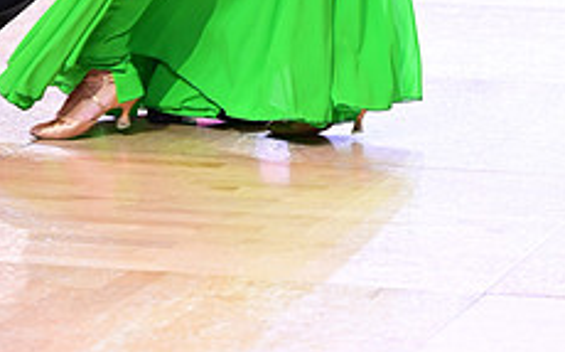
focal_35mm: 296
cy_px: -286
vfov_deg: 4.4
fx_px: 4551
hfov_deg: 7.1
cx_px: 174
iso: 2000
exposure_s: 1/400
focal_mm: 115
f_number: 2.8
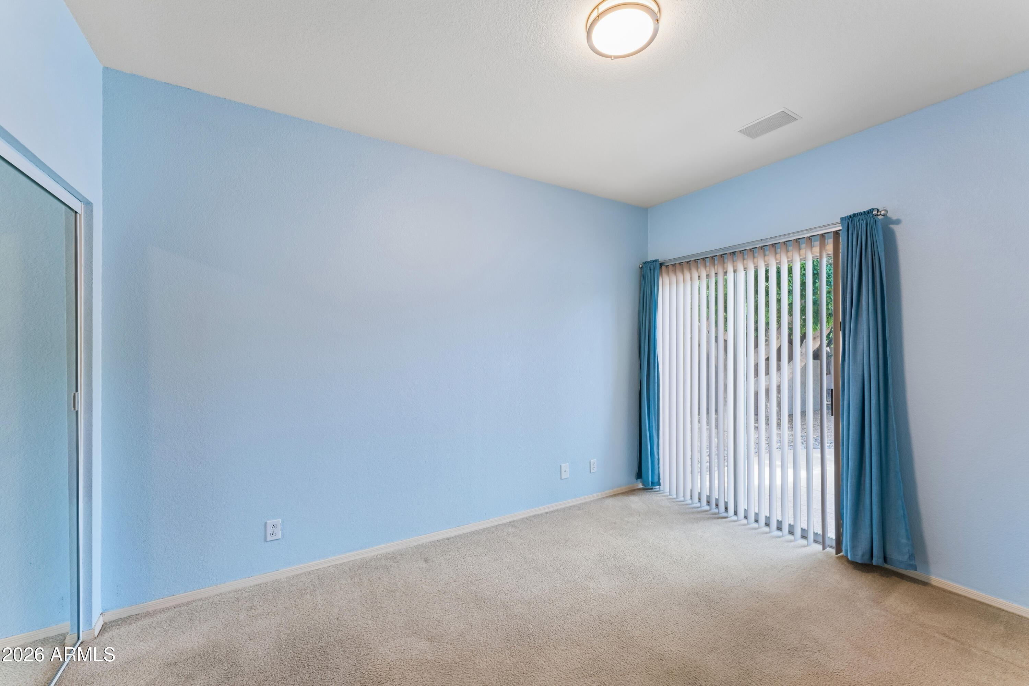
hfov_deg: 104.3
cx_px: 514
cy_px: 343
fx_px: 400
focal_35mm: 14
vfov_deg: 81.2
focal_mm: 14
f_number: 13
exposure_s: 1/6
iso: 400
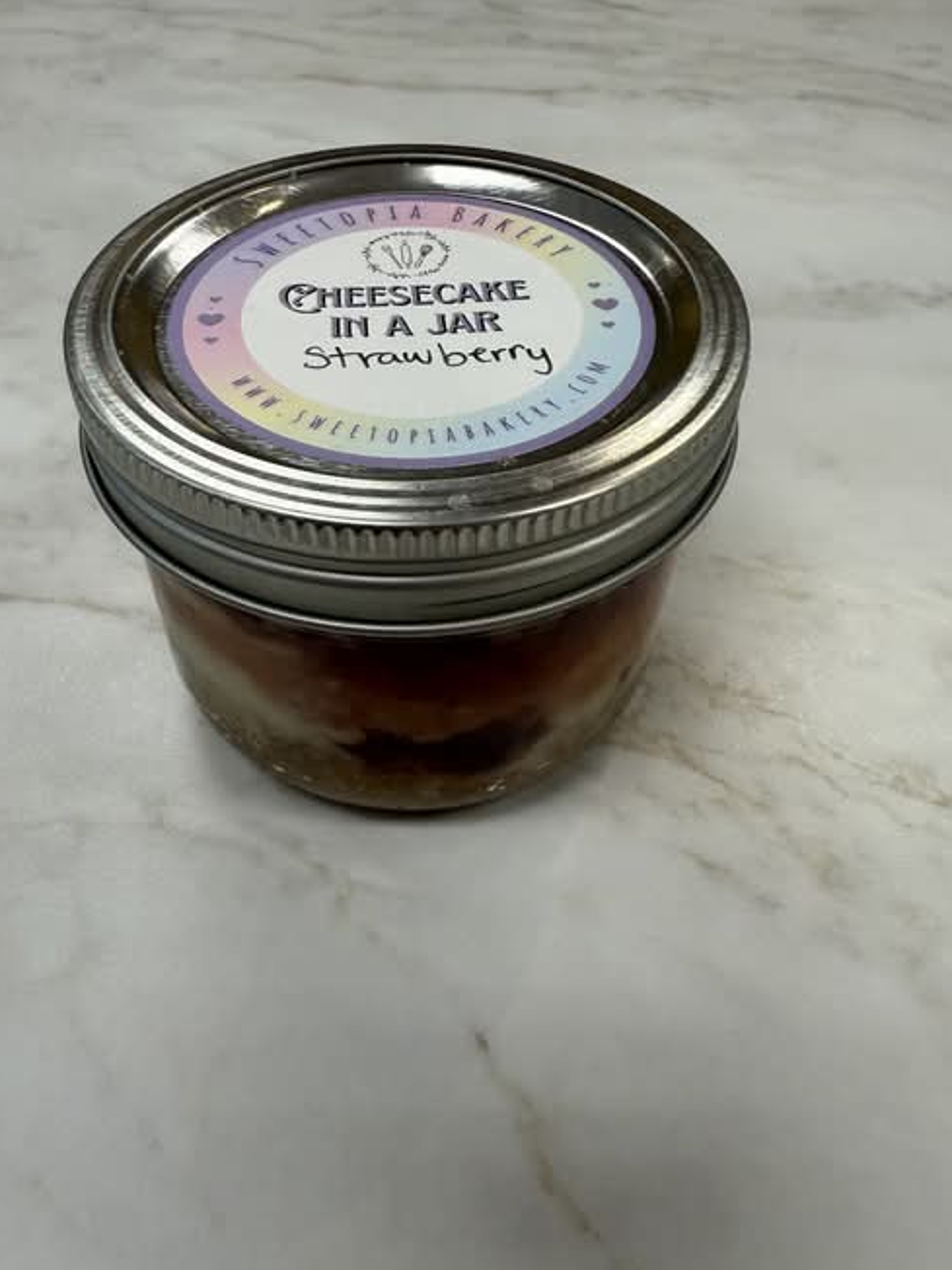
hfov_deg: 51.3
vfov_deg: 65.3
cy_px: 679
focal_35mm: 27
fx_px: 990
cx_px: 434
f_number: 2.2
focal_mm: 2.22
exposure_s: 1/120
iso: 125
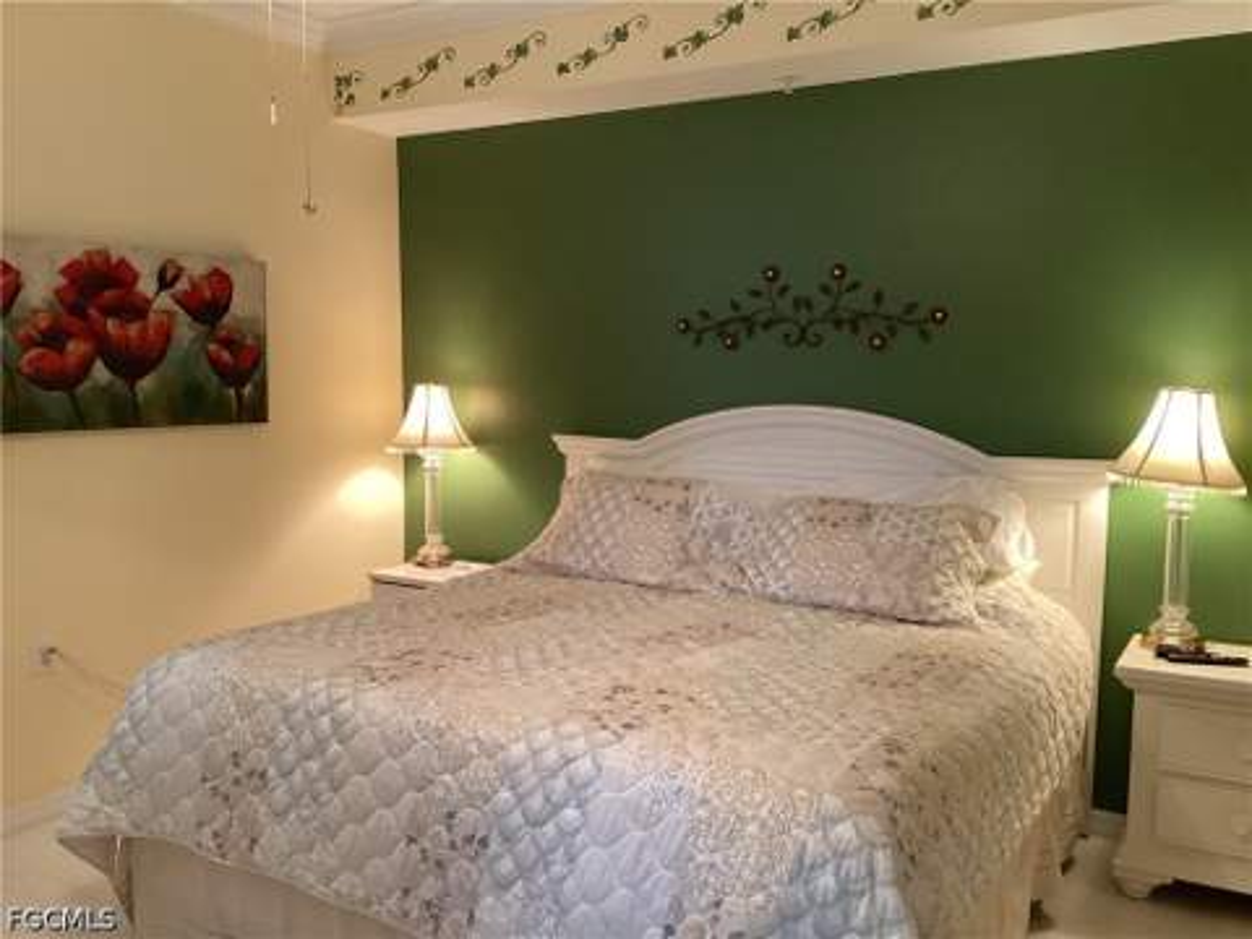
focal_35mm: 31
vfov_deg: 45.4
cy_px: 470
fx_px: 1121
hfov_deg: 58.4
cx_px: 626
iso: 250
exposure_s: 1/60
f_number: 2.4
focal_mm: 3.3
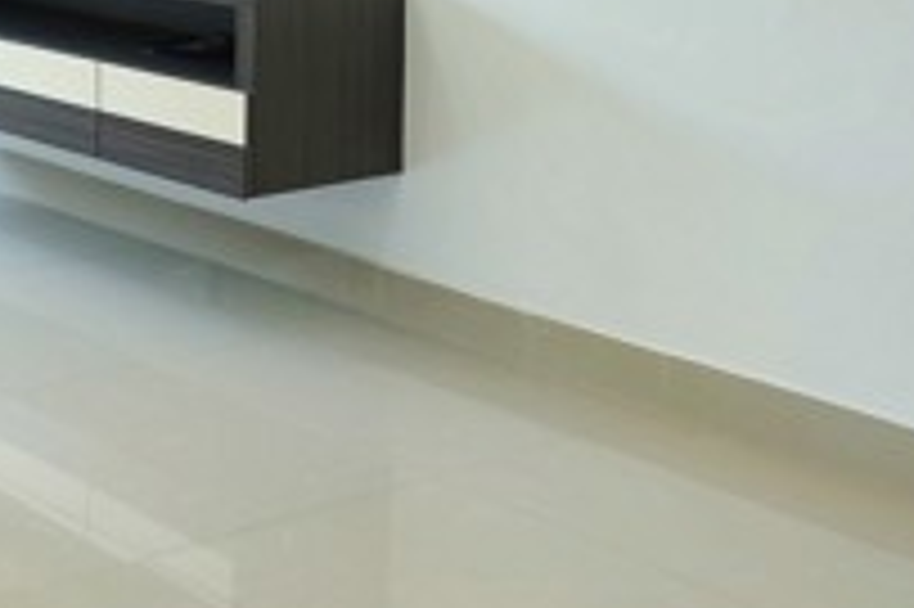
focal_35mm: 71
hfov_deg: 24.2
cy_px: -225
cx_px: -333
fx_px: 1801
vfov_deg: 17.7
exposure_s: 1/50
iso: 200
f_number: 3.5
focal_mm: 16
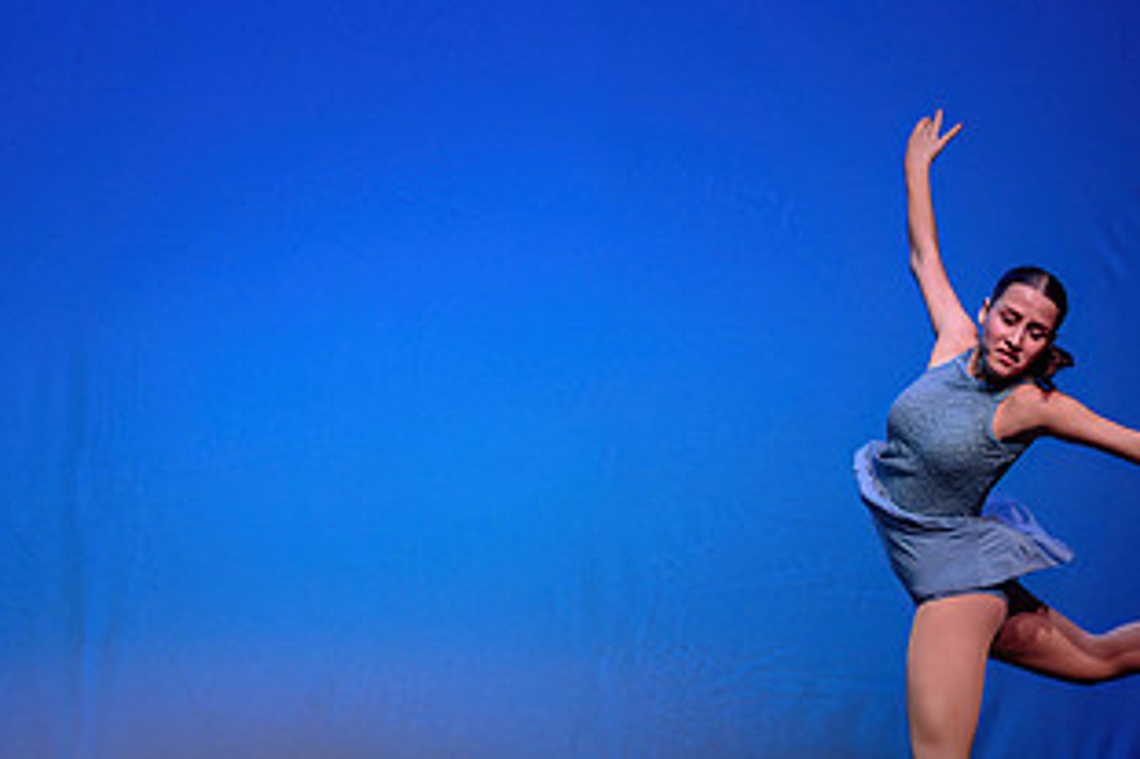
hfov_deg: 8.2
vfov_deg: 5.4
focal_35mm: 252
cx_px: 341
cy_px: 622
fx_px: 7975
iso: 1250
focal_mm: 135
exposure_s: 1/500
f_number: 2.8
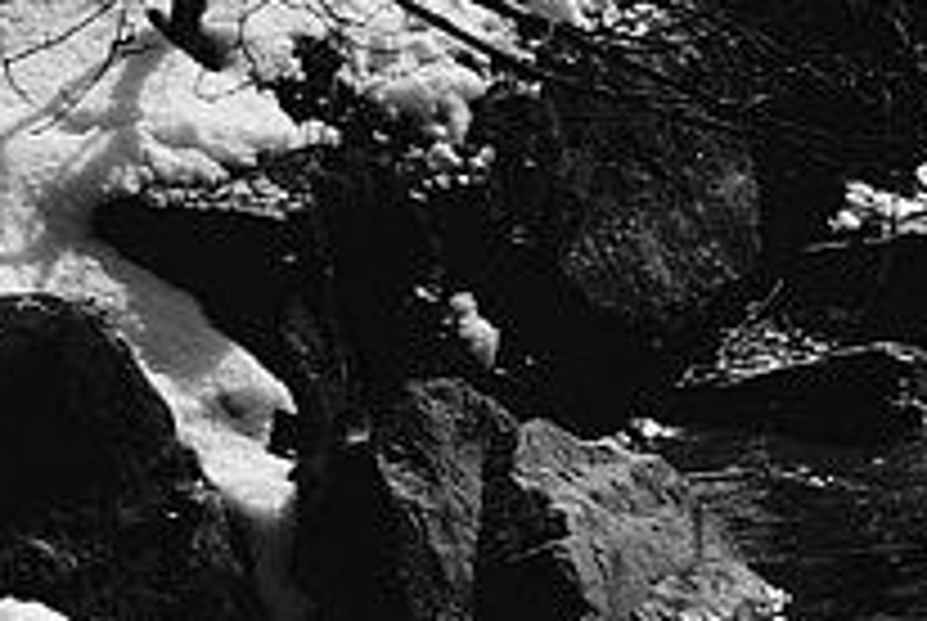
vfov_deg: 3.4
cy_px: 549
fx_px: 10492
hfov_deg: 4.7
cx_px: 3398
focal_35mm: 407
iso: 100
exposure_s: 1/2500
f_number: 4
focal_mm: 35
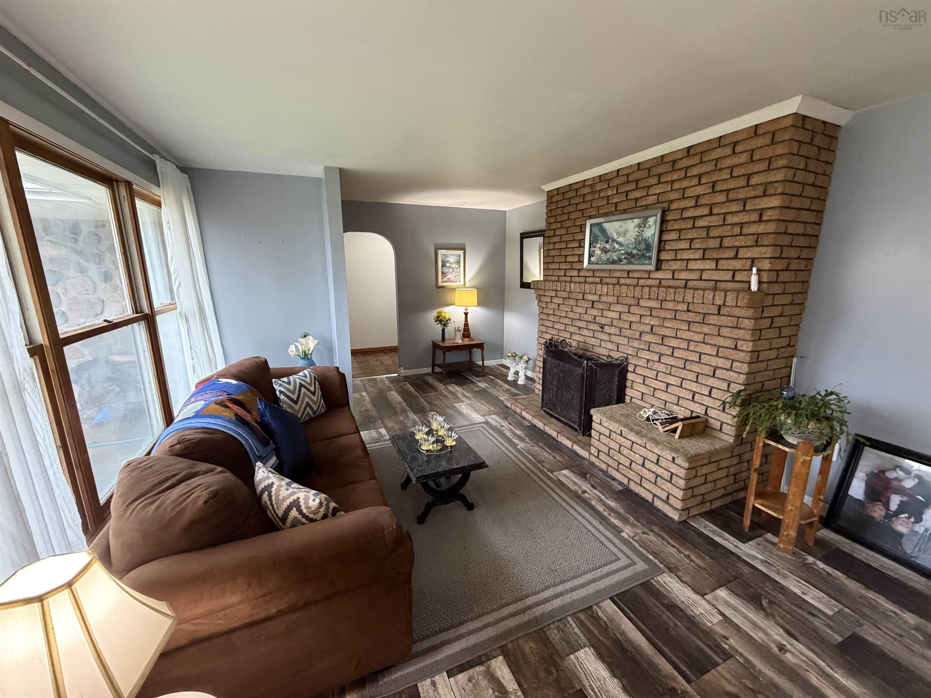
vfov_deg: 85.7
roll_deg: +0.3
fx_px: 377
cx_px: 466
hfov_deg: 102.1
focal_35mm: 14
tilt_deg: -11.3
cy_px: 349
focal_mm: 2.22
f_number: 2.2
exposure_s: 1/60
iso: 500
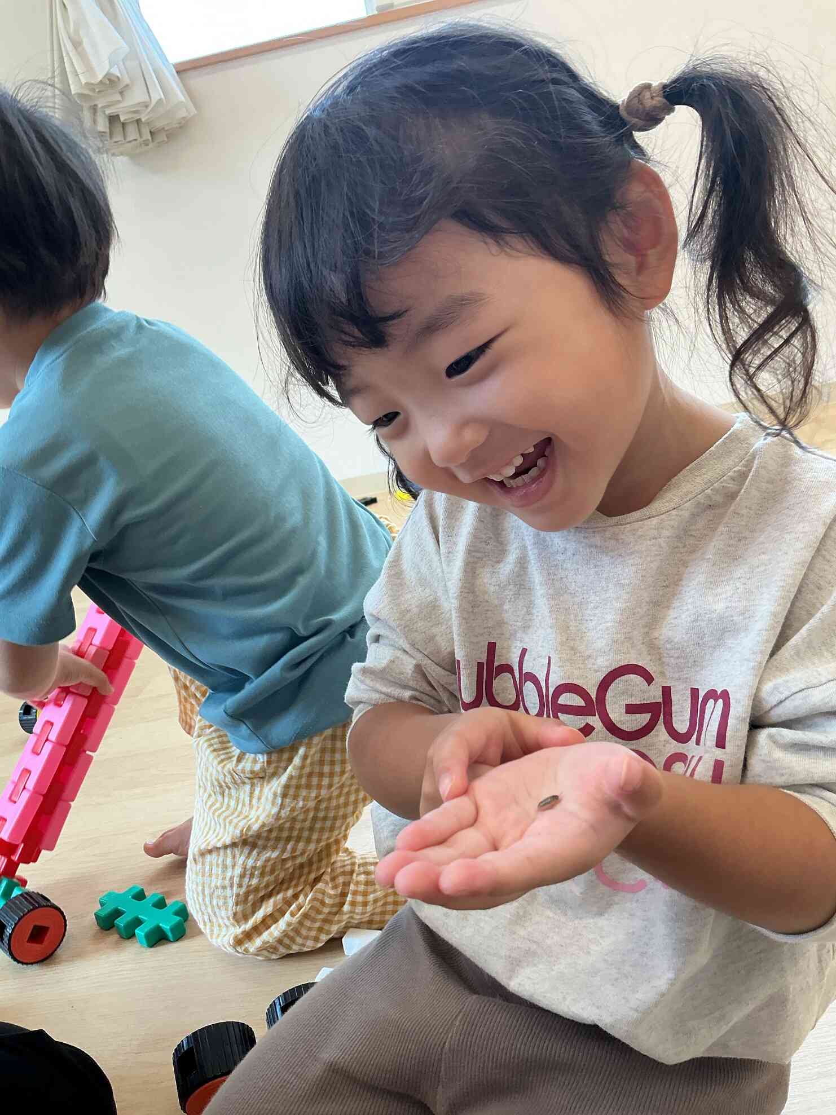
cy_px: 558
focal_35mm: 29
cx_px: 418
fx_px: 934
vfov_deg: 61.7
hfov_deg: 48.2
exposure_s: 1/120
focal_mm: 3
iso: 50
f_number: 1.8
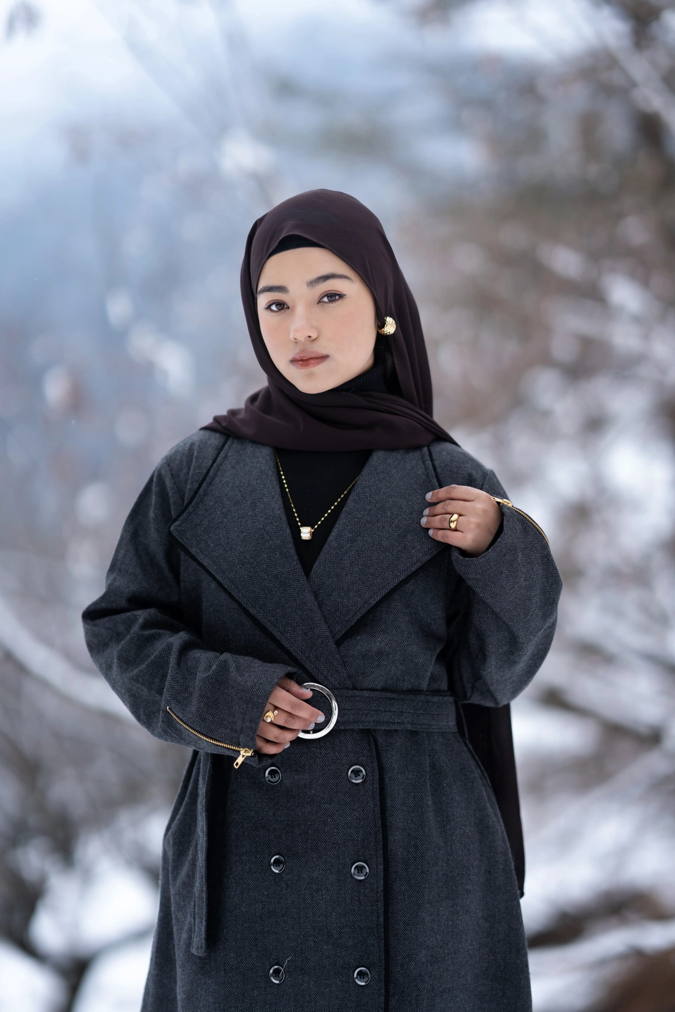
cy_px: 506
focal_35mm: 85
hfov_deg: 16.1
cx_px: 338
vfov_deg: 23.9
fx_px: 2390
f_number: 1.4
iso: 50
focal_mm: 85
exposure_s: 1/1250
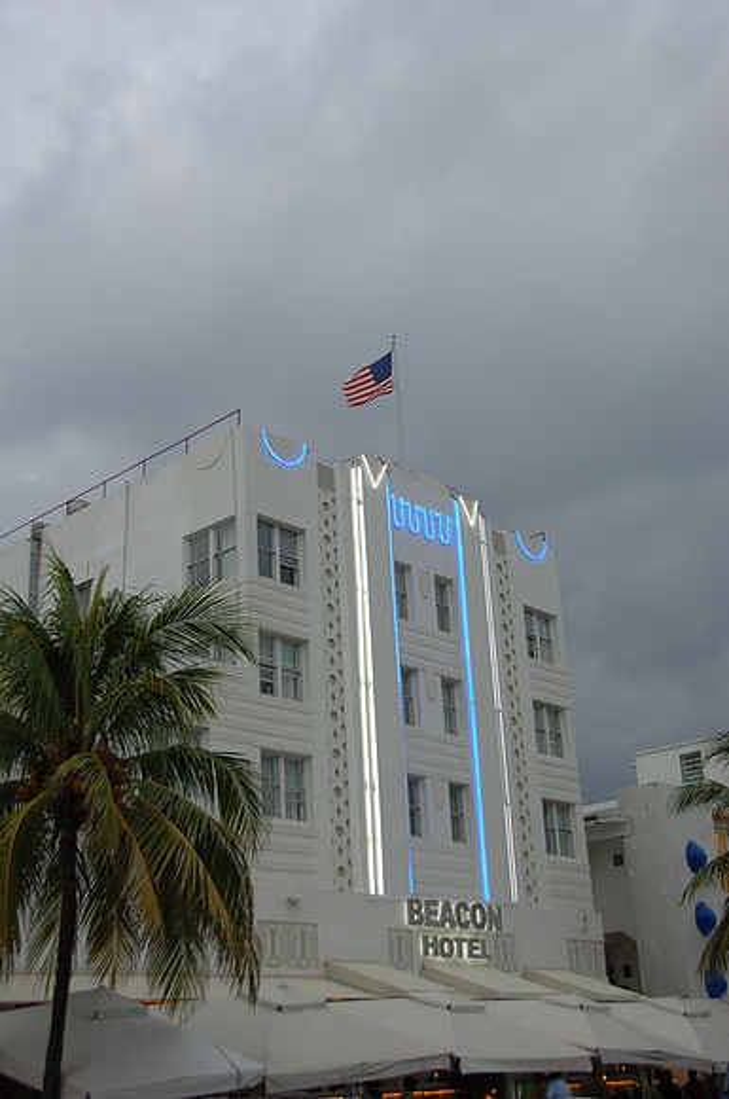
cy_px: 550
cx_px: 364
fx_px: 1279
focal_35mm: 42
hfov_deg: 31.8
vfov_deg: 46.5
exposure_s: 1/40
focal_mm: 28
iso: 200
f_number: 4
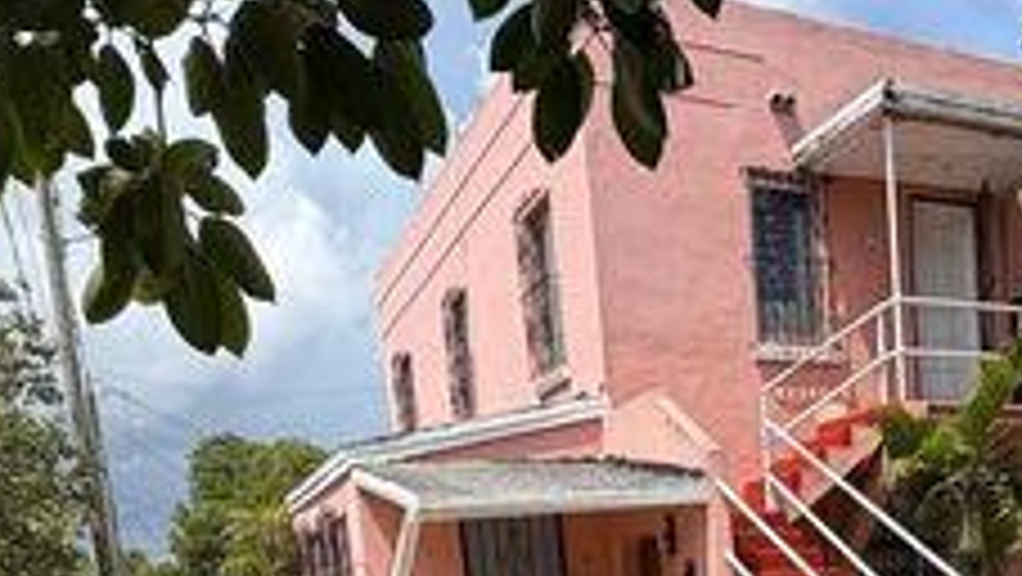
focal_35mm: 43
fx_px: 1166
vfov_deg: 23.9
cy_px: 774
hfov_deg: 45.3
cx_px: 797
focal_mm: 2.22
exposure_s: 1/770
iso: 20
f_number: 2.2
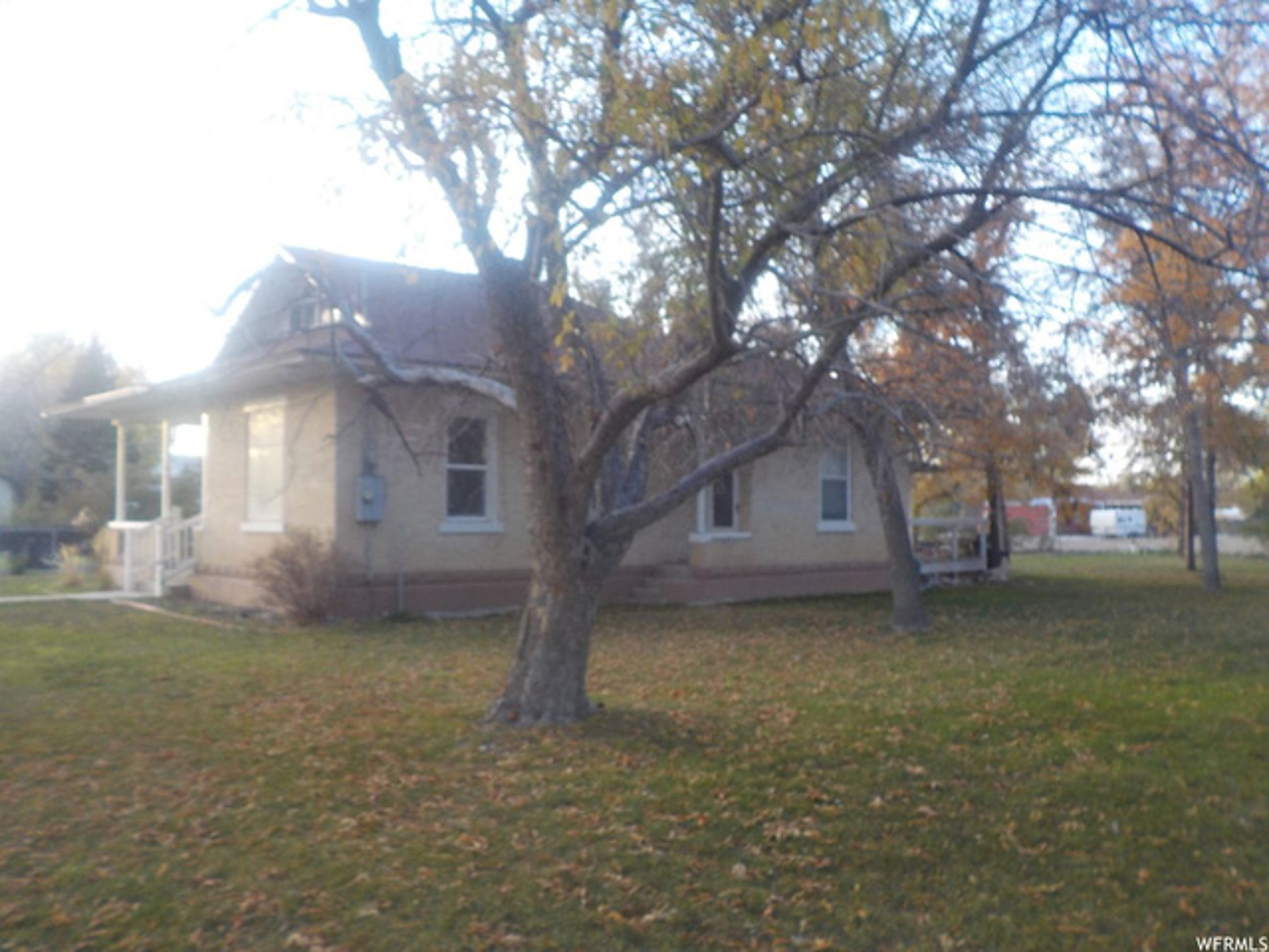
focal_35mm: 30
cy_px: 476
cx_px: 634
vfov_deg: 46.8
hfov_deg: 60.0
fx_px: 1100
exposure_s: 1/60
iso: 125
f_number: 3.3
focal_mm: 4.1
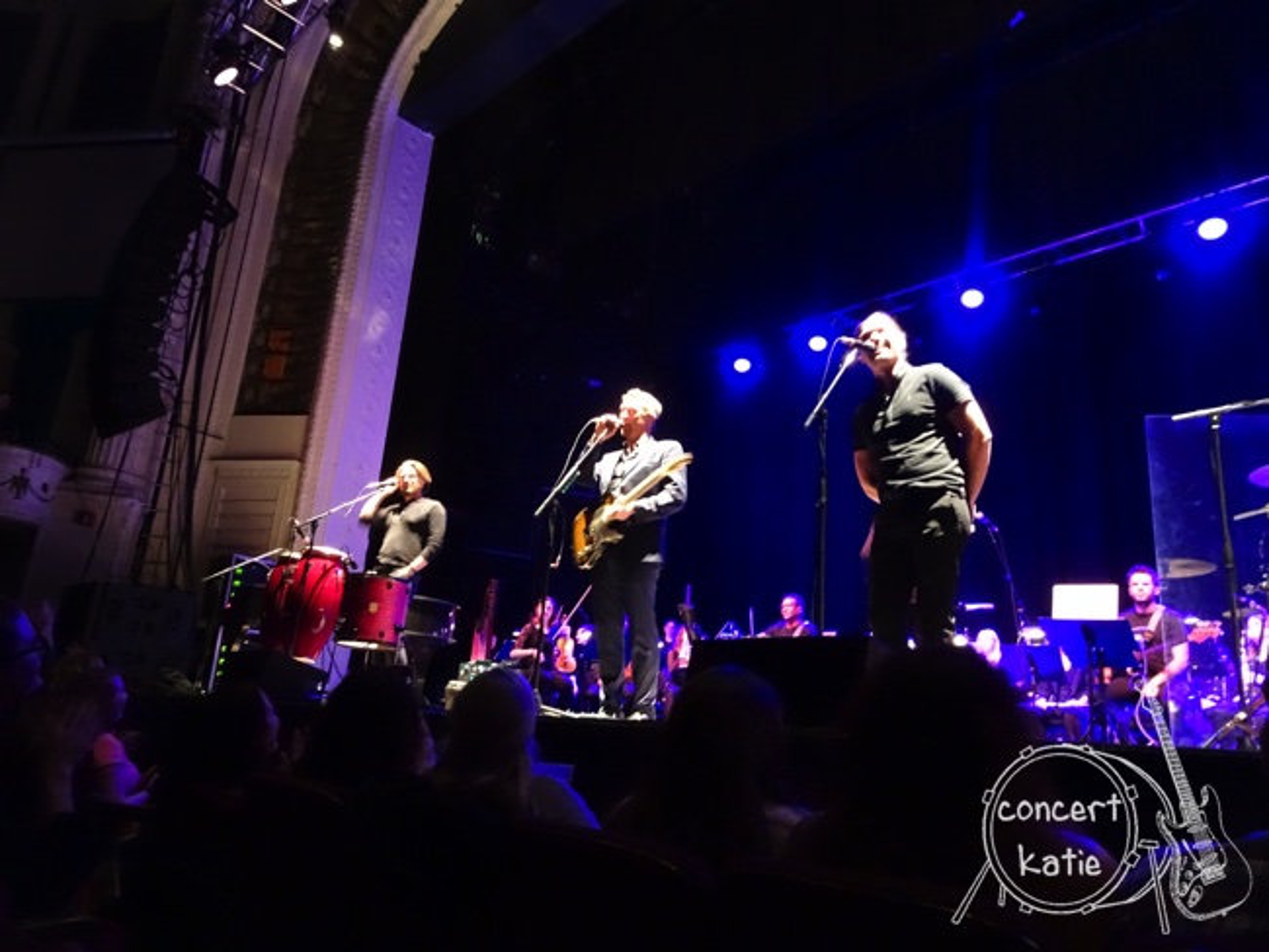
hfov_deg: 71.6
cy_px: 476
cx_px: 634
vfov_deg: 56.8
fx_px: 880
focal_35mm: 24
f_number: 3.5
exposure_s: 1/8
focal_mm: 4.1
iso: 1600
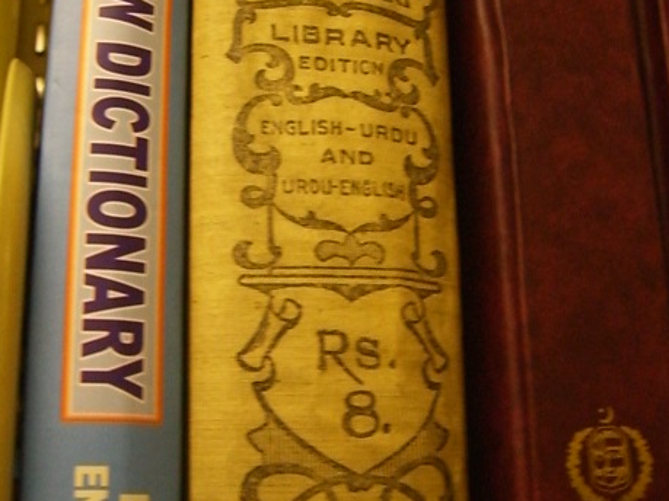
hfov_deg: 36.2
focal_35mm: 53
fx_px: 1024
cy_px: 166
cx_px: 351
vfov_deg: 27.3
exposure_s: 1/60
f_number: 2.7
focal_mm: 6.2
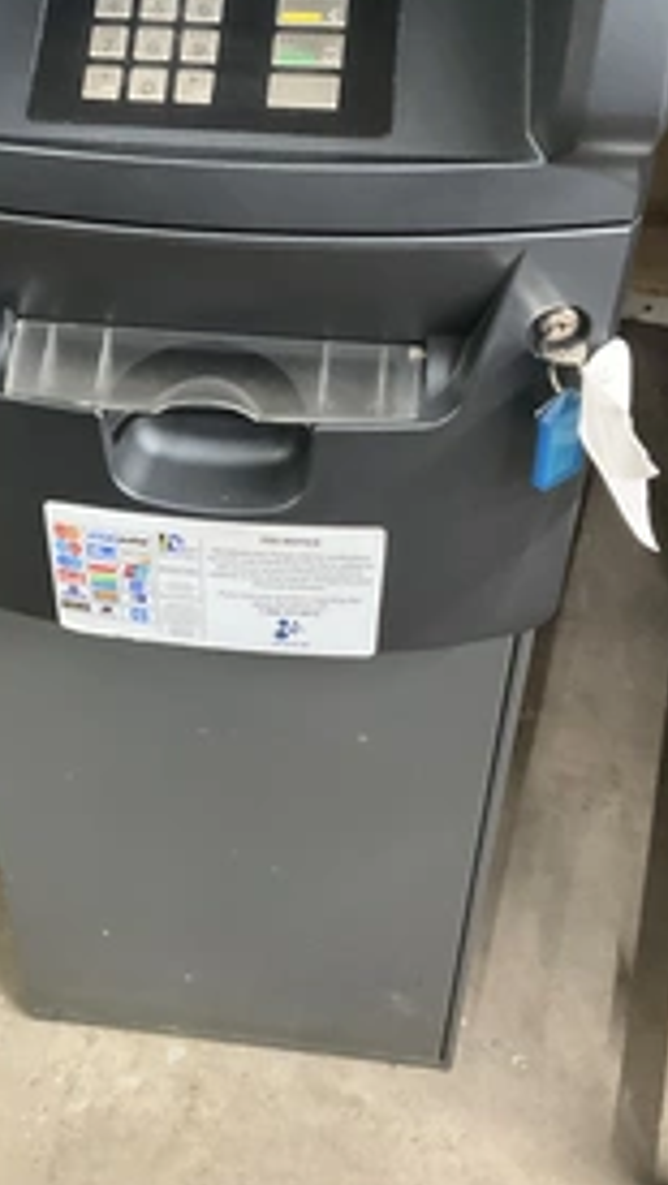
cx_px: 220
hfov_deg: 25.9
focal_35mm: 46
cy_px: 582
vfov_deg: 44.6
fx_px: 1446
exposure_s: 1/30
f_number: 1.8
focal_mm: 3
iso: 500
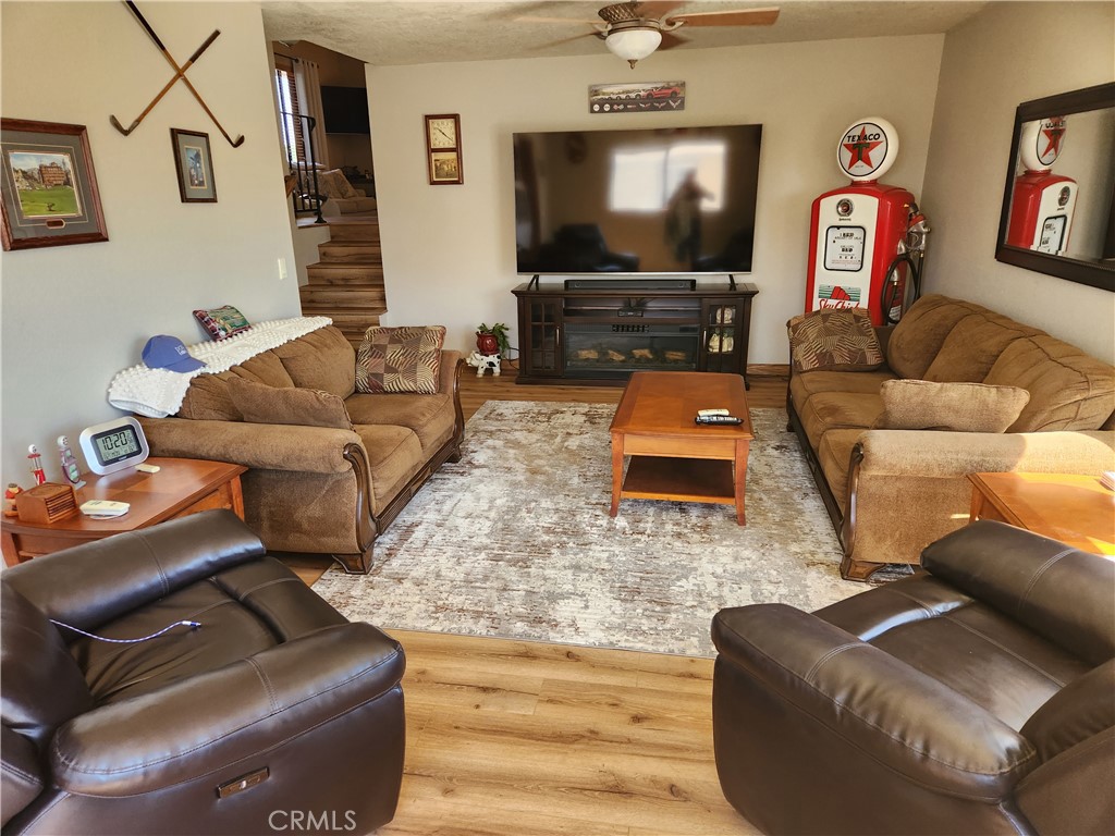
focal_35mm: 23
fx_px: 741
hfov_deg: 73.9
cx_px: 558
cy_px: 418
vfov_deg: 58.9
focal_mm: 5.4
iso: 200
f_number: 1.8
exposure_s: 1/120
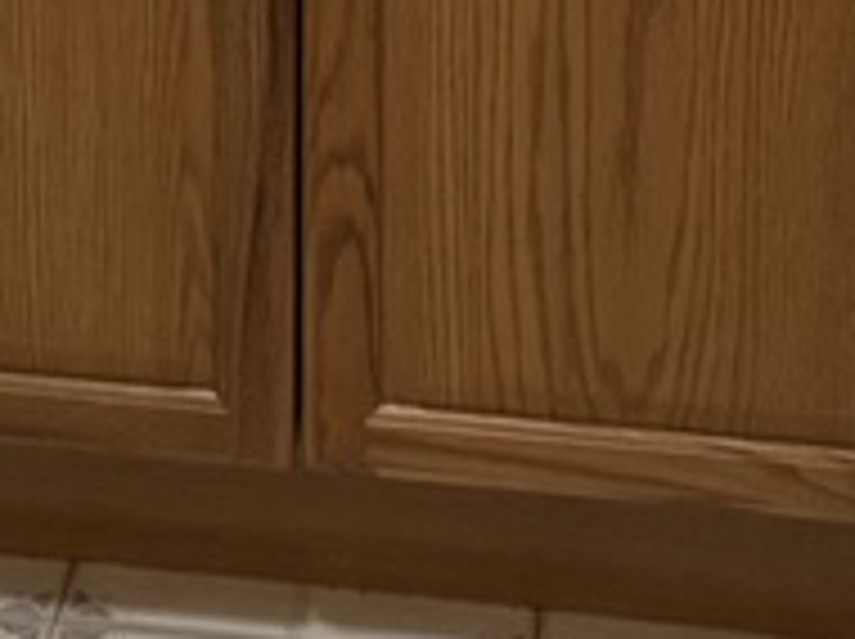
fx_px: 4490
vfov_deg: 7.6
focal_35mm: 182
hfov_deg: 10.7
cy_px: -832
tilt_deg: -13.2
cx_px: -144
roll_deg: -0.5
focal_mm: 6.76
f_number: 1.78
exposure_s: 1/60
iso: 160
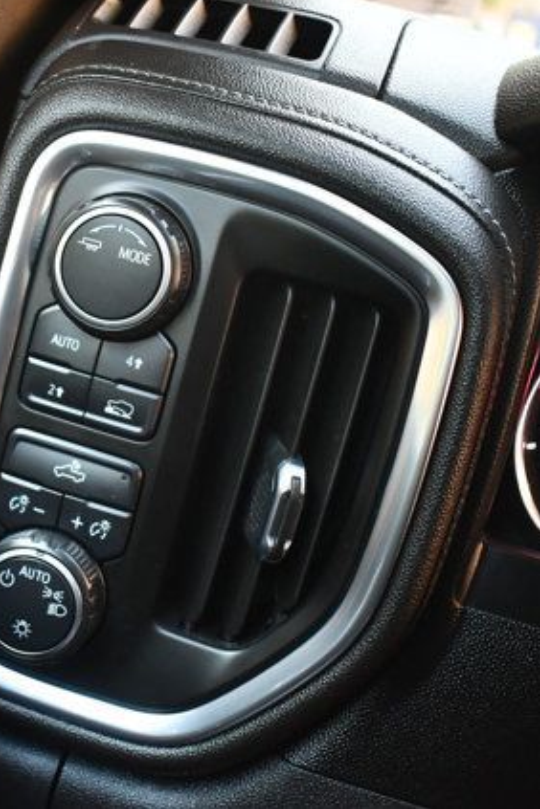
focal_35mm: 50
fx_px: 1125
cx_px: 155
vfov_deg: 39.6
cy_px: 403
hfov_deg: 26.7
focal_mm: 22
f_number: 3.8
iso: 2800
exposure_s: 1/125
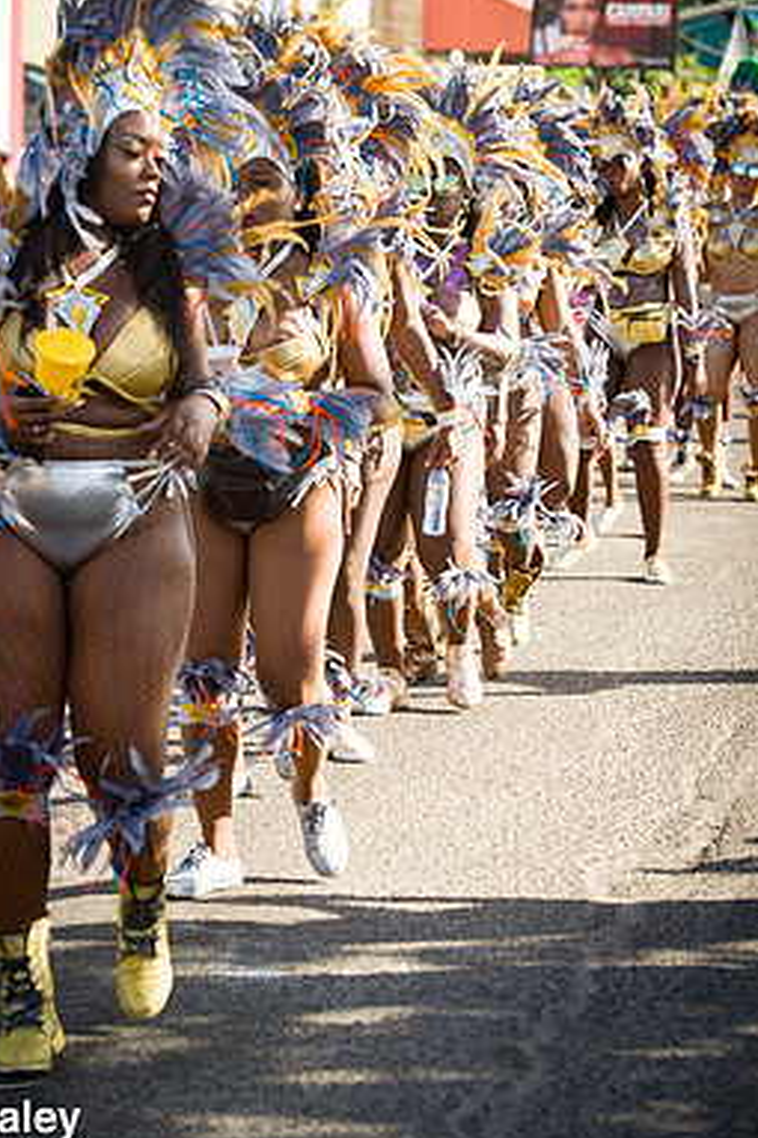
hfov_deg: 11.9
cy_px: 517
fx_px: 3635
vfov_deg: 17.8
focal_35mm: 115
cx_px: 320
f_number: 5.6
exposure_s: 1/200
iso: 100
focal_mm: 98
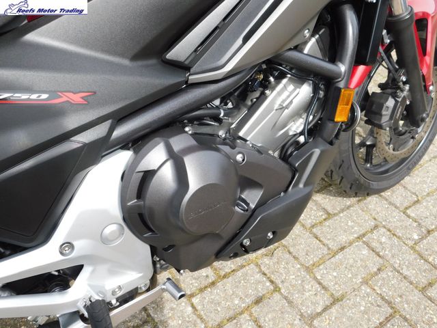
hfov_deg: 60.0
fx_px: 379
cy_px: 164
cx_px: 218
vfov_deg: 46.8
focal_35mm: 30
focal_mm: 5.3
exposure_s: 1/400
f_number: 3.2
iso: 125
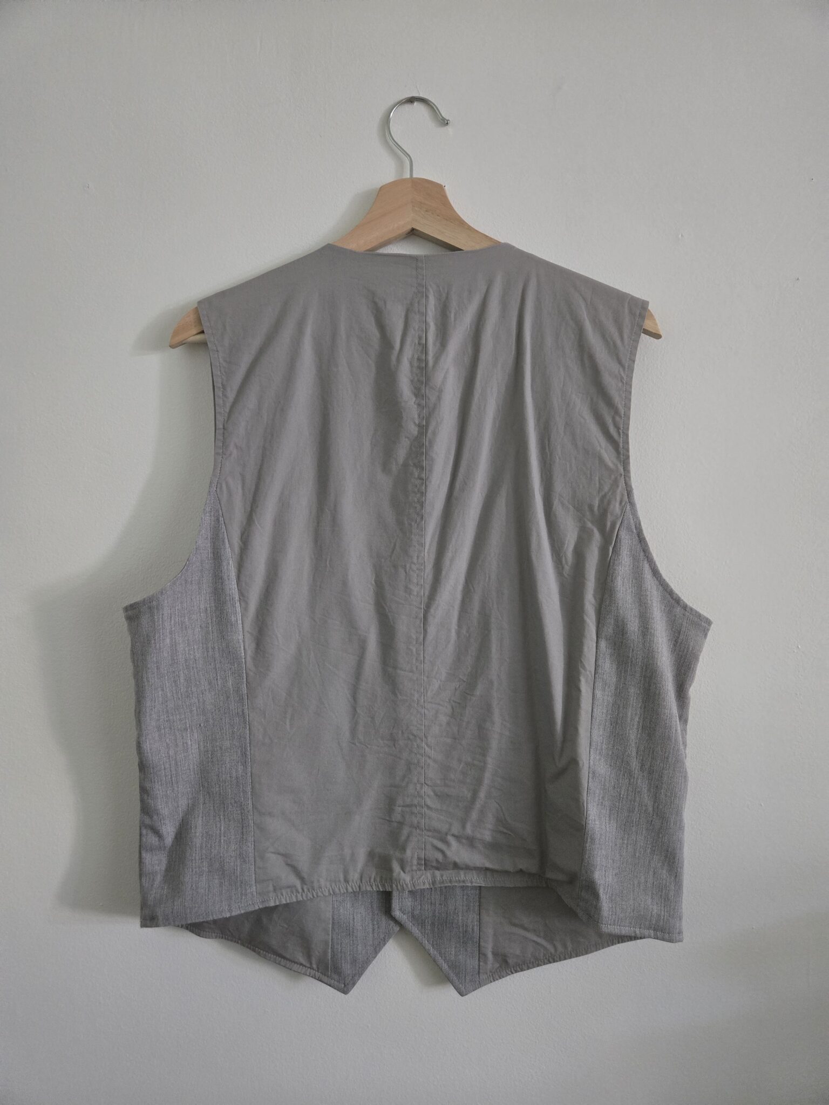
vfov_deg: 73.9
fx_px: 734
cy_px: 552
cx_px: 414
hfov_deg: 58.9
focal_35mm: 23
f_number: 1.8
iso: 1000
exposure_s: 1/60
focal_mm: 5.4
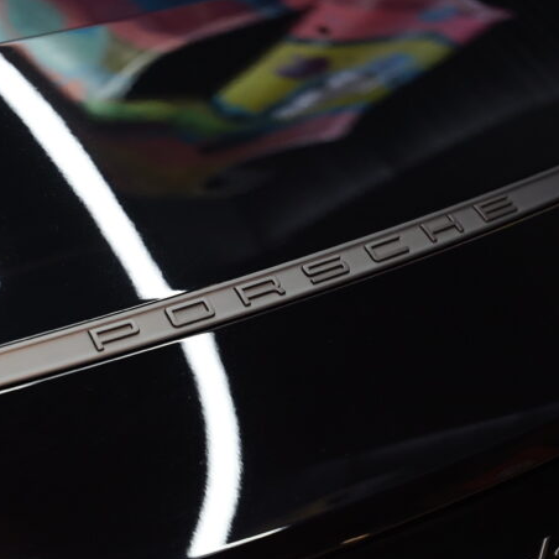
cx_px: 305
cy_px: 276
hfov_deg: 17.2
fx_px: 1845
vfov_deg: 17.2
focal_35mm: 101
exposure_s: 1/80
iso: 1000
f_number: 2.8
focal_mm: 70
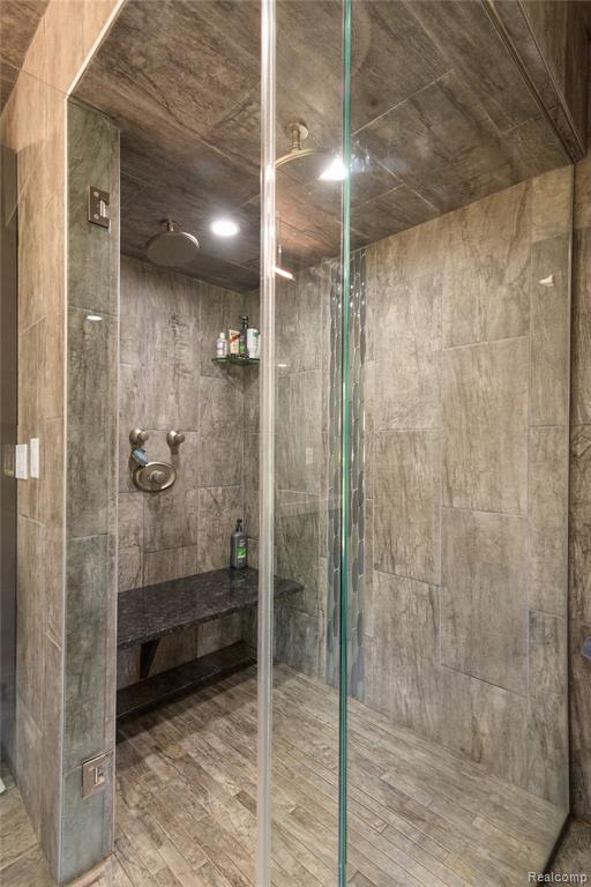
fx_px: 419
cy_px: 444
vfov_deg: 93.3
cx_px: 296
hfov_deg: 70.4
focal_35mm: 17
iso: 320
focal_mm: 17
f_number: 9
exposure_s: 1/6
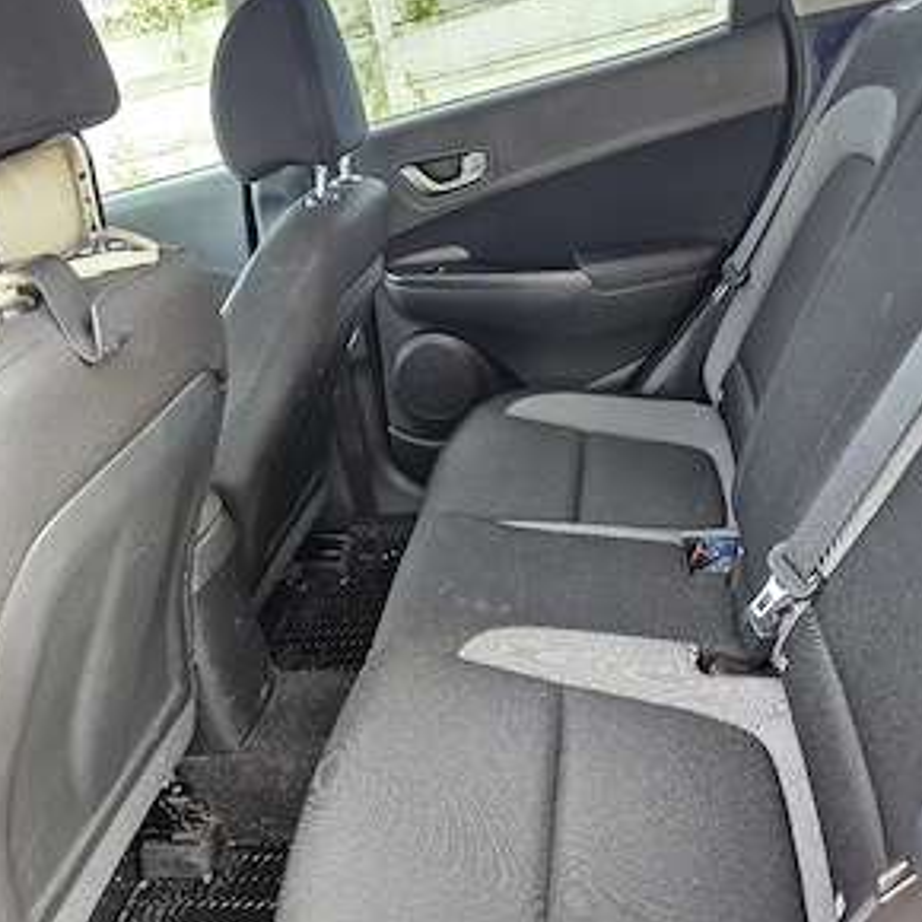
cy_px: 572
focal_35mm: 28
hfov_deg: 57.3
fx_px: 844
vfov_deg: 56.7
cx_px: 458
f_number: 1.7
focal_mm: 6.3
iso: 250
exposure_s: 1/101
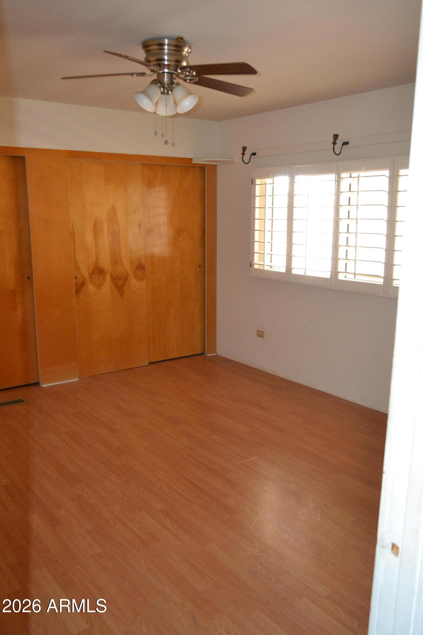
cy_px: 318
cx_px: 212
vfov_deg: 61.9
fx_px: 529
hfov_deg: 43.6
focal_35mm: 30
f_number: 3.8
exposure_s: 1/60
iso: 1100
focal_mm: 20
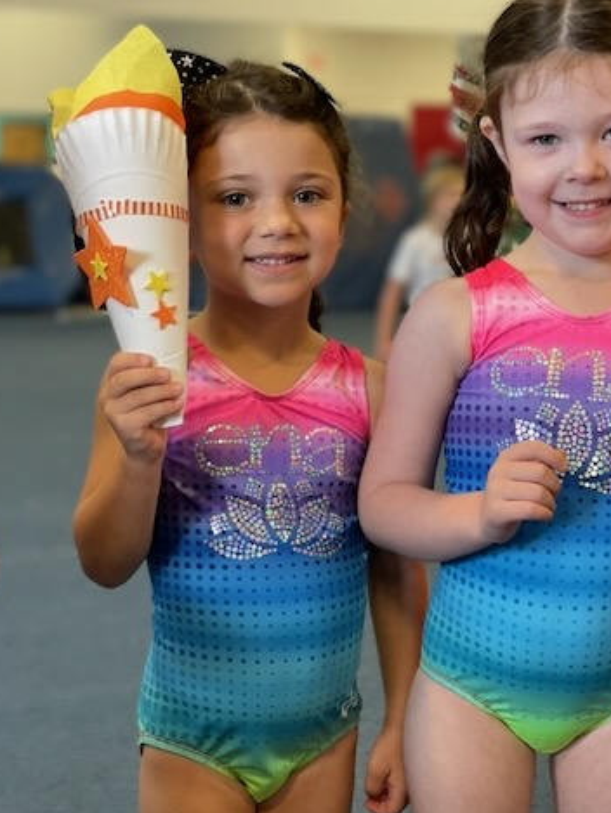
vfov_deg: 27.4
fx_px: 1670
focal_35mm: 71
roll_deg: -0.8
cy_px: 444
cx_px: 404
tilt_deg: -7.2
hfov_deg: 20.7
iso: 160
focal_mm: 6
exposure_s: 1/40
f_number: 2
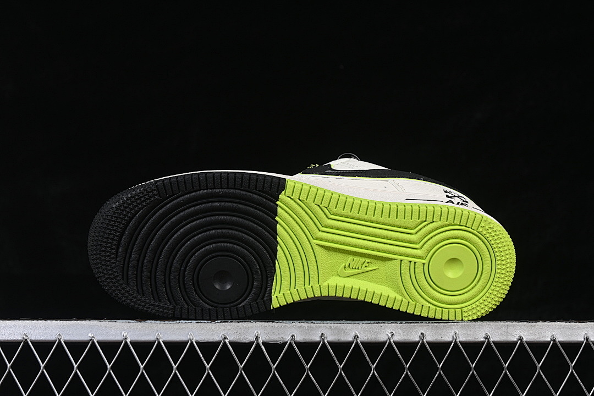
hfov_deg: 27.0
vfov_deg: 18.2
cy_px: 198
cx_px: 297
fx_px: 1237
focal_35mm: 75
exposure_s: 1/80
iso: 160
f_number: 8
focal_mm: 50
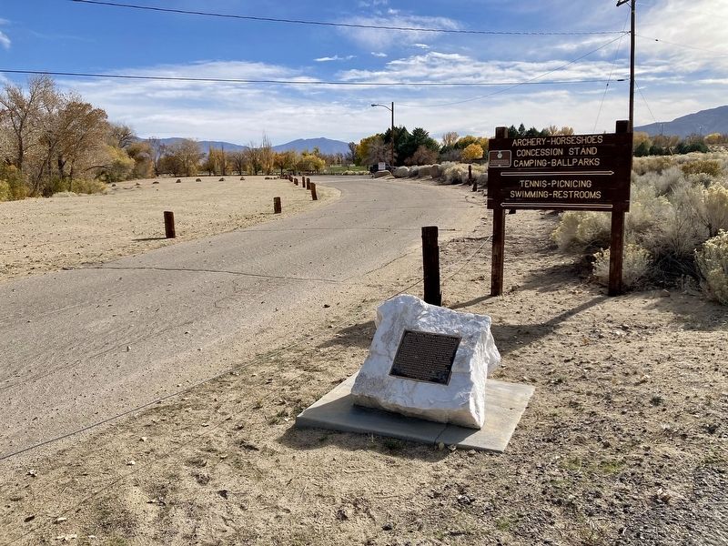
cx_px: 364
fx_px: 589
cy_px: 273
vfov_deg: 49.7
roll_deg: +1.7
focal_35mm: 28
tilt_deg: -9.3
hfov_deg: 63.4
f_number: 1.8
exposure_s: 1/2825
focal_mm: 3.99
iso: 20
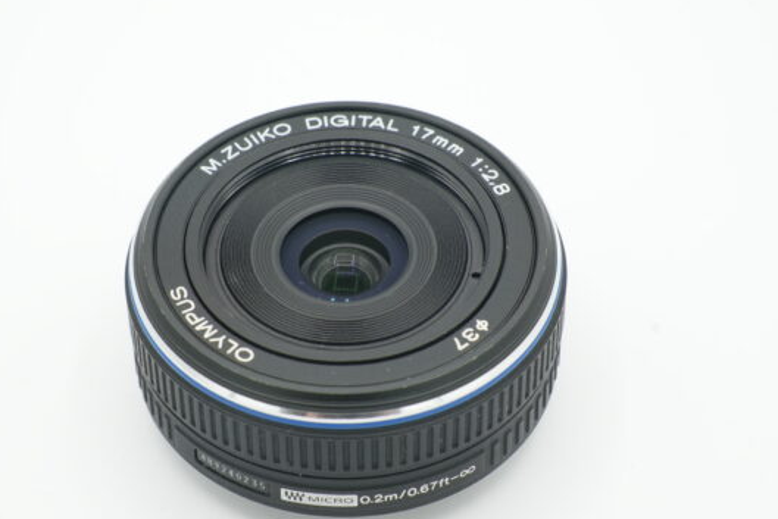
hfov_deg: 17.2
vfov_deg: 11.5
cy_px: 272
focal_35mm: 119
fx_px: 2572
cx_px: 354
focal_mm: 70
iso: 500
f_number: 13
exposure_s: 1/100
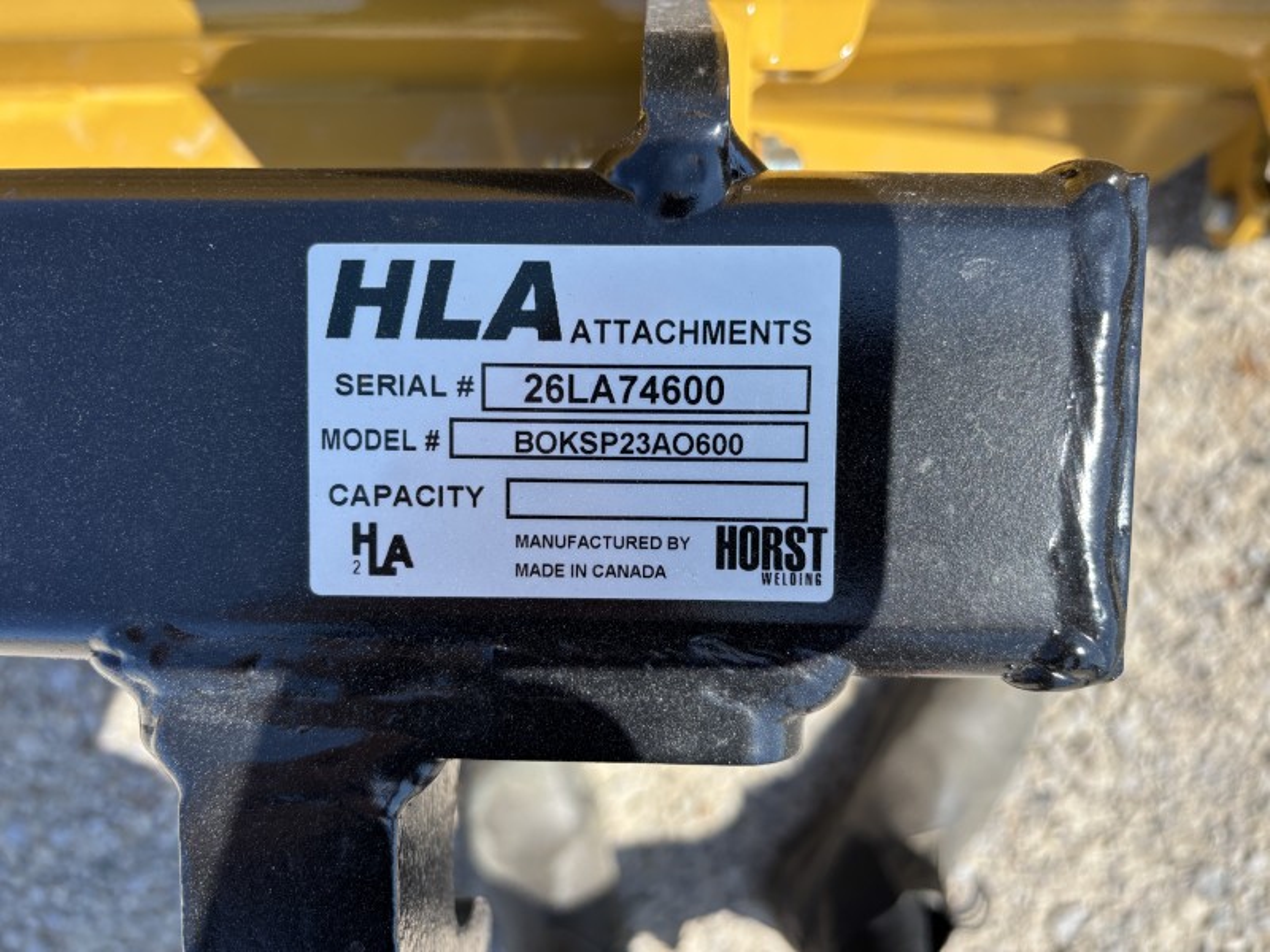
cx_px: 635
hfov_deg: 67.3
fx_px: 954
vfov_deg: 53.1
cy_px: 476
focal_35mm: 26
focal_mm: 5.96
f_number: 1.6
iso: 50
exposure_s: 1/1328
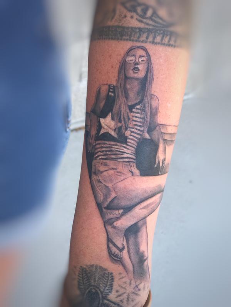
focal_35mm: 57
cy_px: 154
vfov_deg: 33.8
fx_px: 507
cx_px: 116
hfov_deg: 25.7
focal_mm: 6.6
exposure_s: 1/132
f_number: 2.8
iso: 20
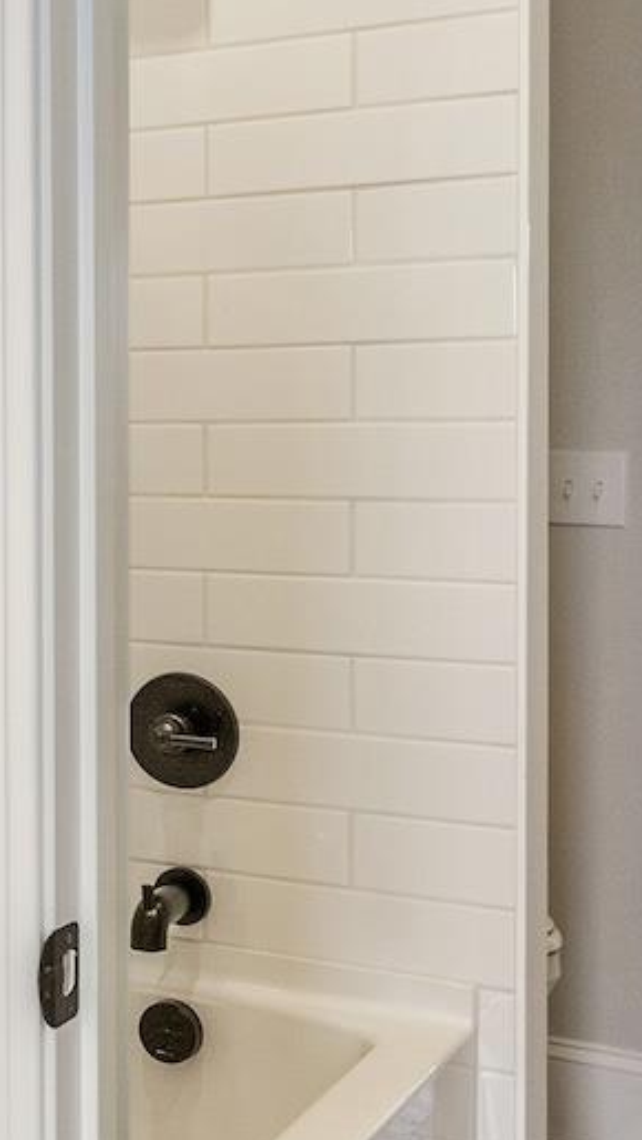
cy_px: 395
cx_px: -350
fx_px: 1918
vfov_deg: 32.9
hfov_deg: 17.0
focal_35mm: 63
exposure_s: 1/8
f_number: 6.3
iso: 400
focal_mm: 15.6
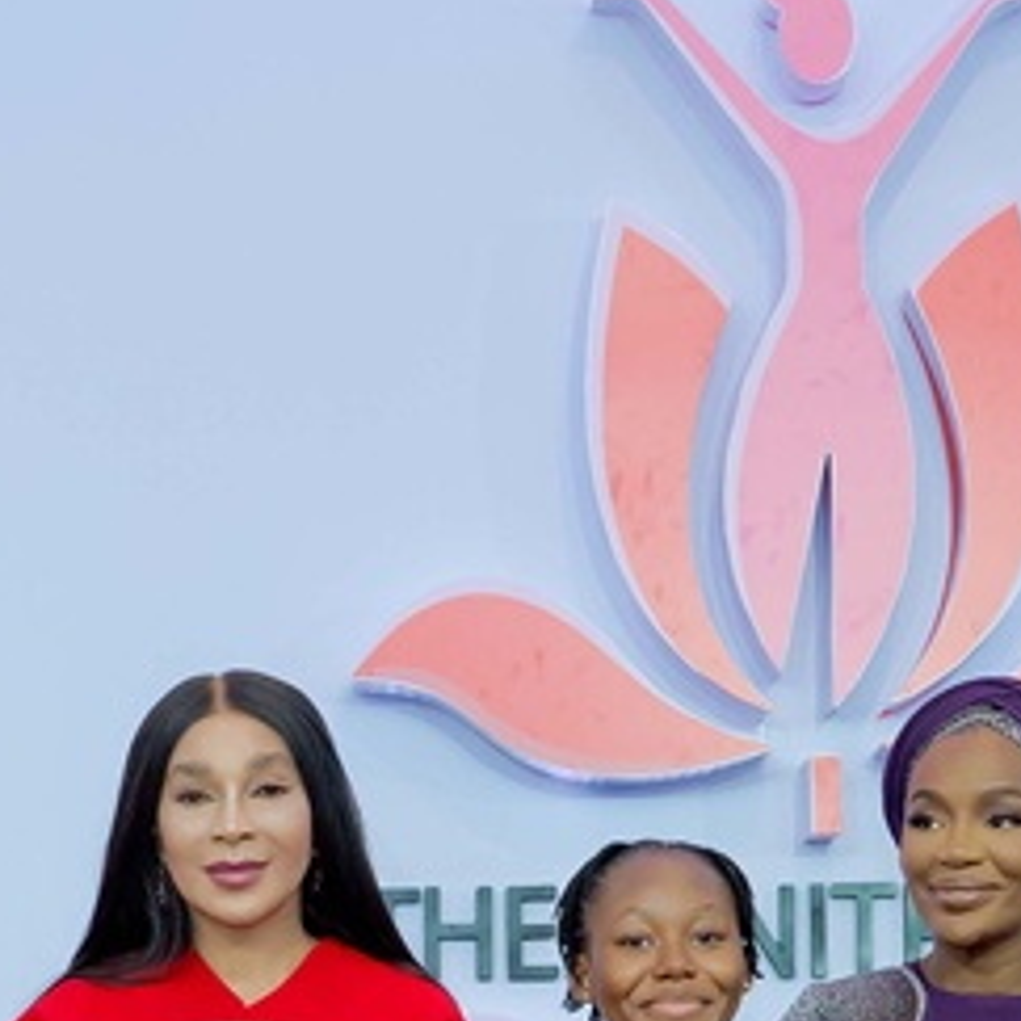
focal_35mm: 142
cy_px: 1547
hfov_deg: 12.2
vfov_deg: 11.7
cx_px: 57
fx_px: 4739
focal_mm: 28.5
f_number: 4.5
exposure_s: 1/200
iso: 2000
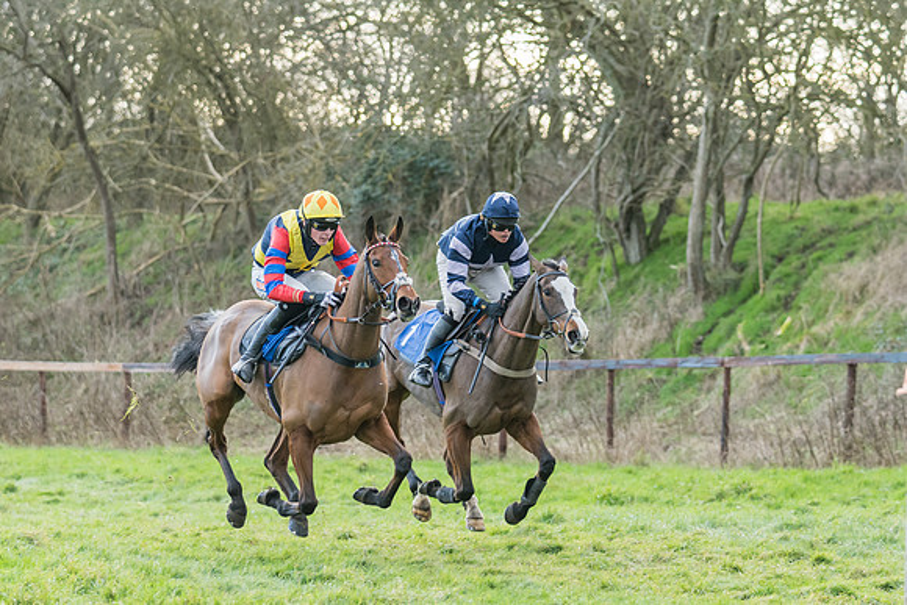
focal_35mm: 192
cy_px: 328
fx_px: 4840
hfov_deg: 10.7
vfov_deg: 7.2
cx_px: 420
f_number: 2.8
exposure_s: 1/1000
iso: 800
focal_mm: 101
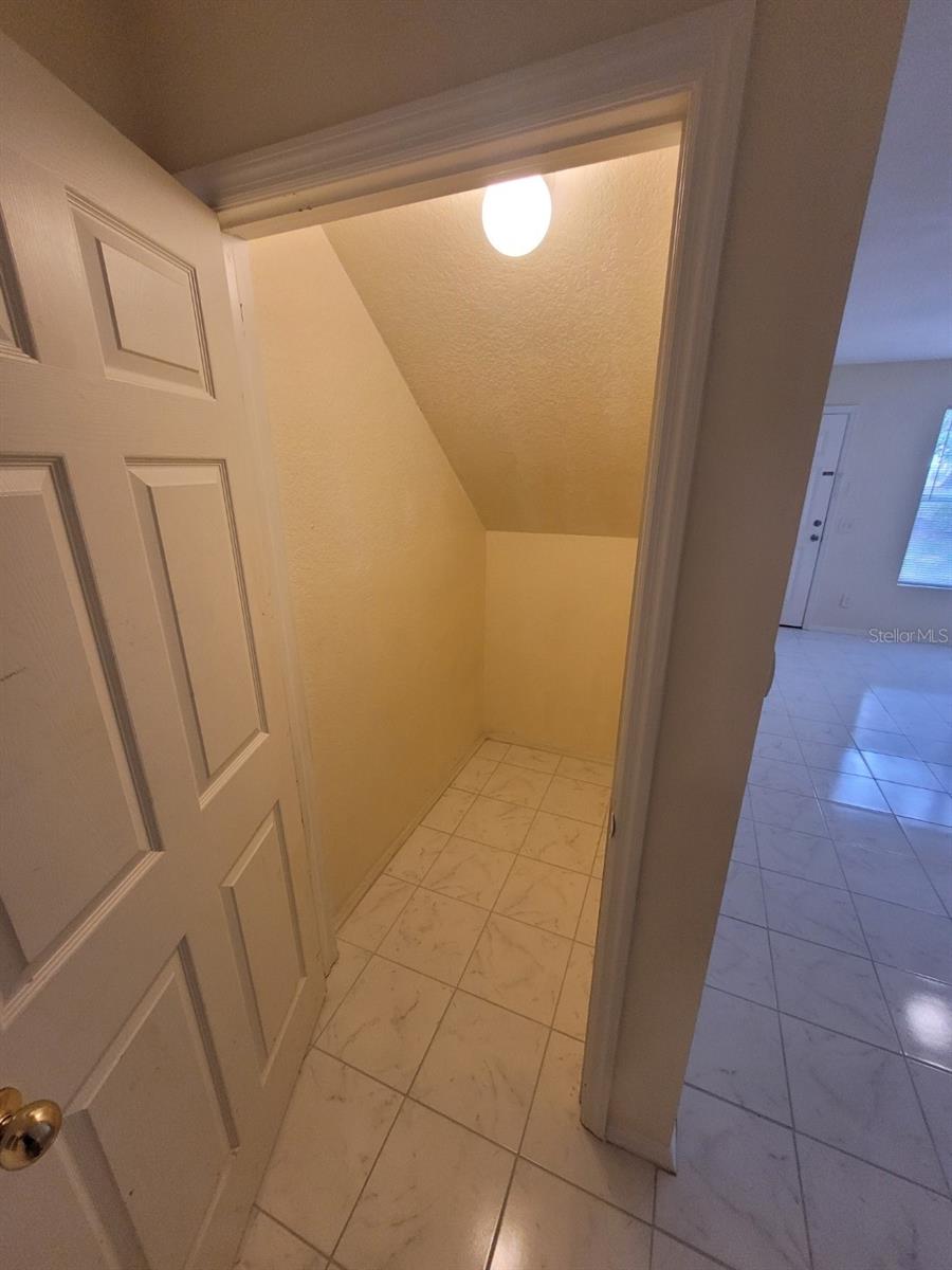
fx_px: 477
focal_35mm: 13
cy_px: 635
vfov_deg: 106.2
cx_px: 476
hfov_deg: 89.9
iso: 250
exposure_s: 1/60
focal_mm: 1.74
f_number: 2.2
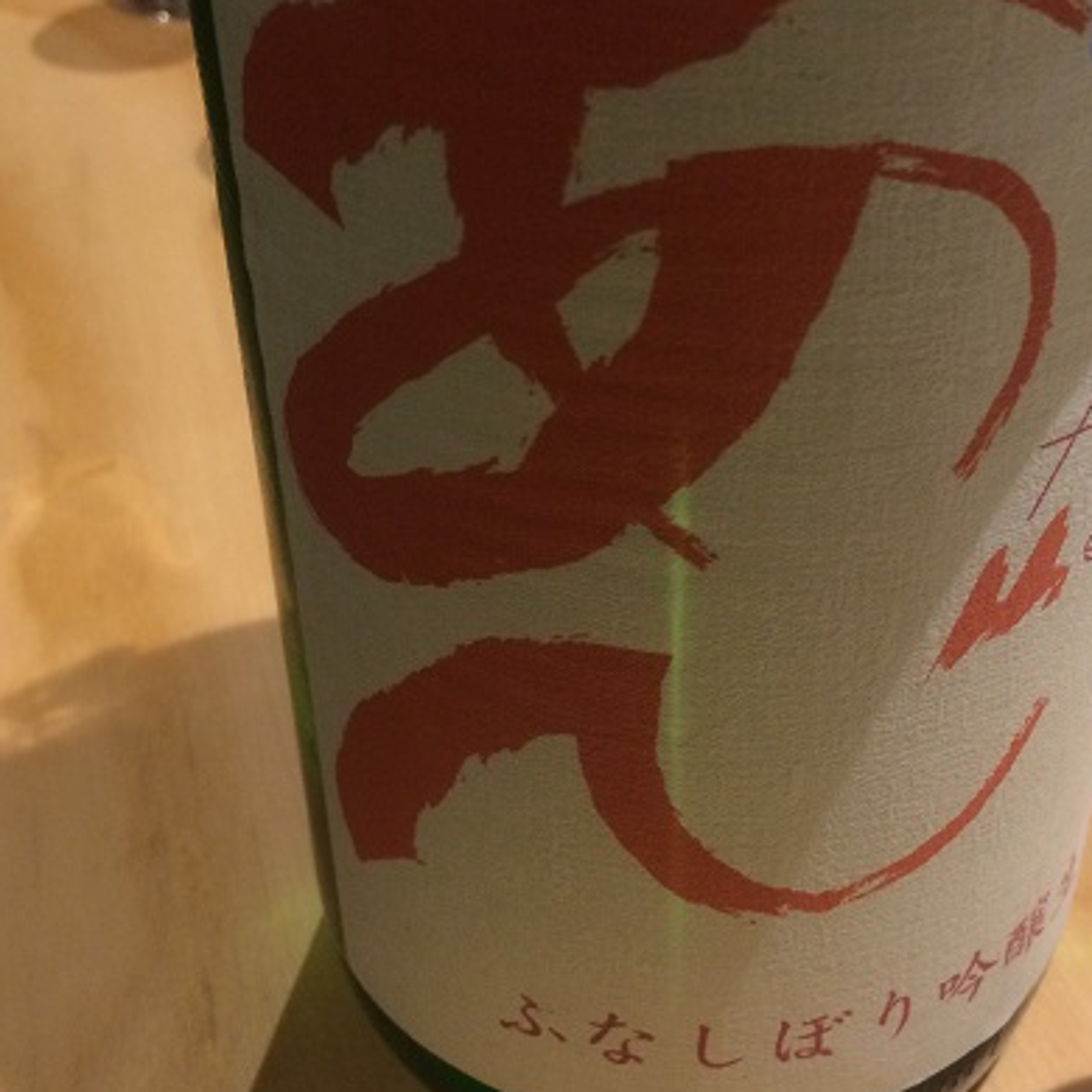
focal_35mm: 46
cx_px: 680
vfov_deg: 36.8
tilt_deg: -36.0
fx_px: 1642
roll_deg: -1.5
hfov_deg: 36.6
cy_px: 497
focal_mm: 4.15
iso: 64
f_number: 2.2
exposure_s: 1/30
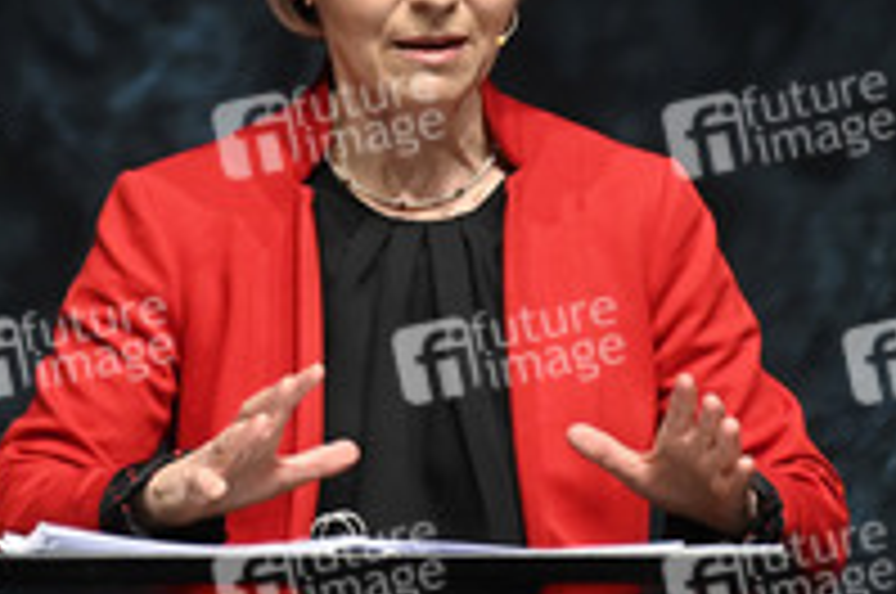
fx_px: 28178
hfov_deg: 1.8
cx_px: 389
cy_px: 238
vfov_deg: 1.2
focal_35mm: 1134
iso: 8000
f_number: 5.6
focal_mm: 500
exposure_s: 1/320
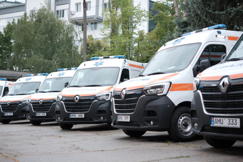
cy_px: 81
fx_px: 337
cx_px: 122
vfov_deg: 27.0
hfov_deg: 39.6
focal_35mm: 50
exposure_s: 1/1250
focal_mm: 33
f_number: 1.4
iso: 200
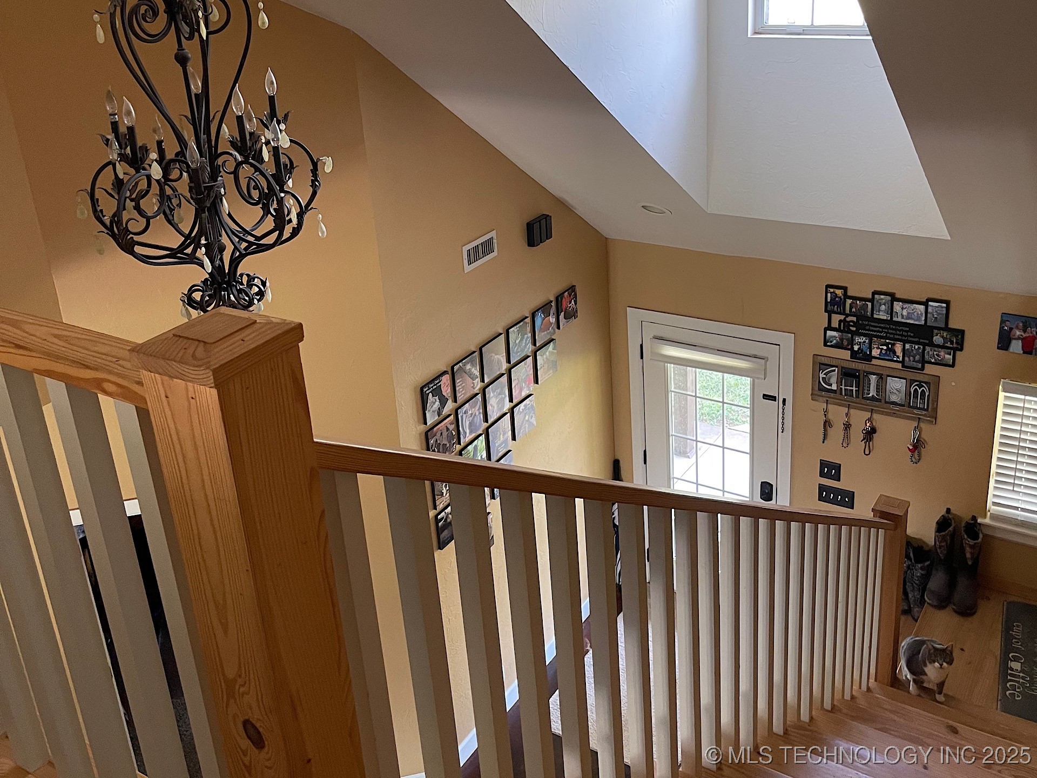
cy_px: 389
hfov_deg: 69.4
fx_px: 749
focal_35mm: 25
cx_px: 518
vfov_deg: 54.9
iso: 125
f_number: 1.6
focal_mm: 5.1
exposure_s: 1/66
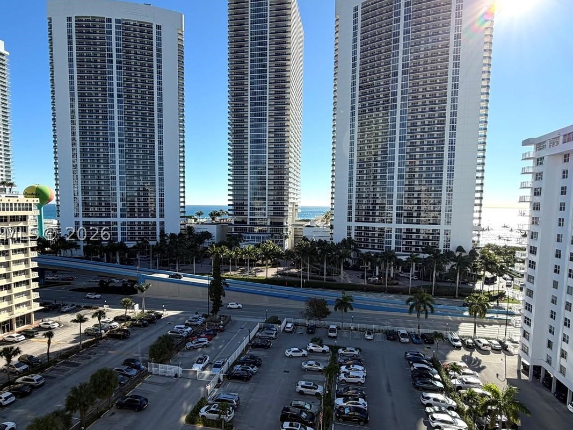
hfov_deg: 79.0
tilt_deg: -5.1
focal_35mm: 21
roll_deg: -0.3
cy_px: 234
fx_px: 348
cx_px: 275
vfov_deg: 63.3
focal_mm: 2.22
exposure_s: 1/770
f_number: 2.2
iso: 25
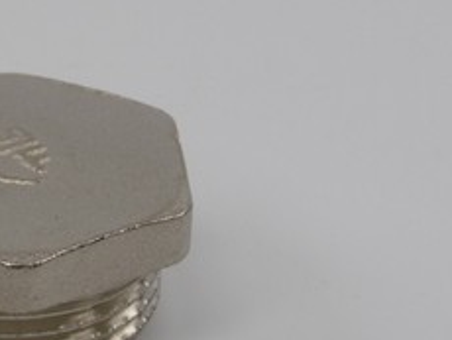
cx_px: 16
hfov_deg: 12.8
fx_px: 2000
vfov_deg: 9.7
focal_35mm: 153
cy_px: 198
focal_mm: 9.3
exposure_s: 1/800
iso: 100
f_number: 4.3
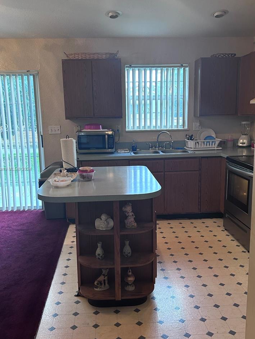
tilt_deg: -9.6
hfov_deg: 43.0
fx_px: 324
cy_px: 169
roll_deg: +1.5
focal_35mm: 33
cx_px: 127
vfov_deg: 55.3
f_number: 1.5
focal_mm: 5.7
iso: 160
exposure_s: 1/60
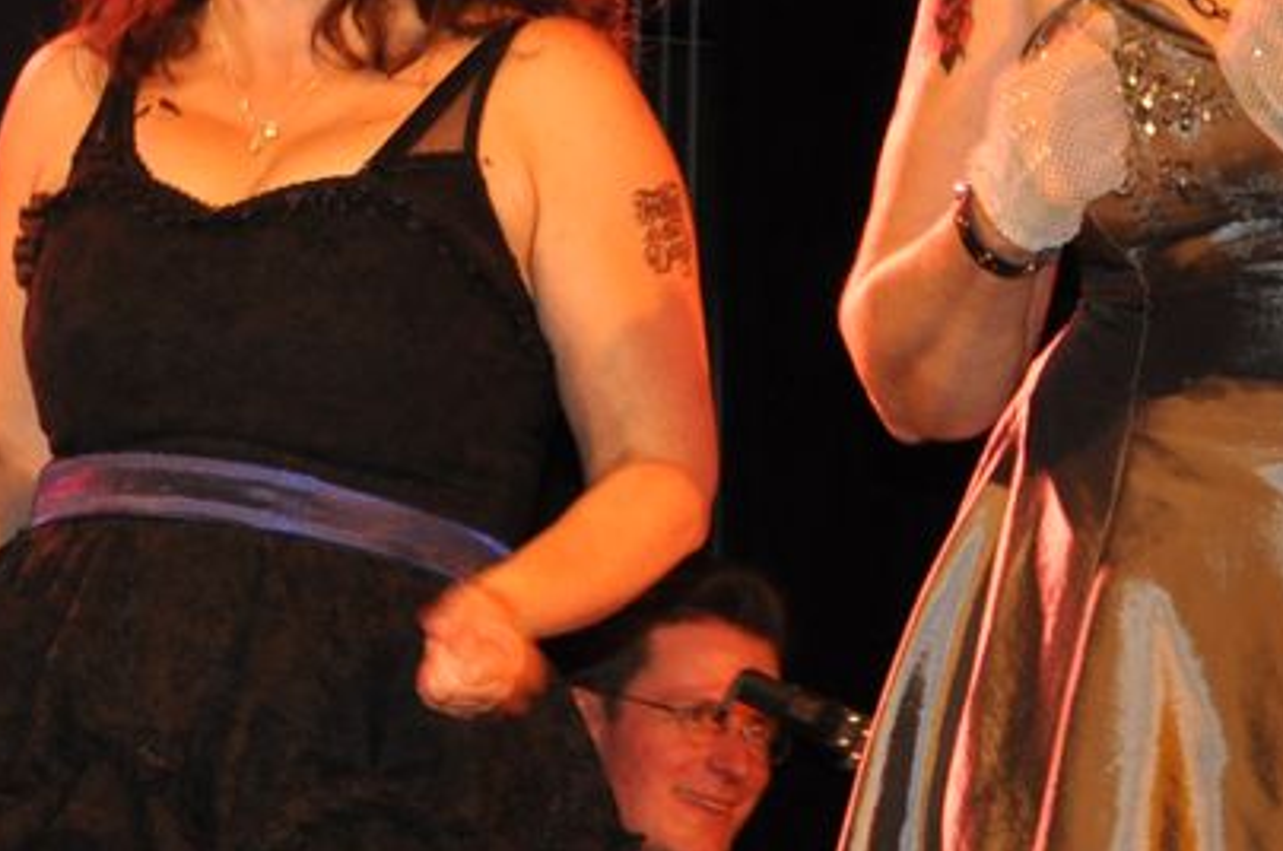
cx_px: -375
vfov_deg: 4.0
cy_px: -29
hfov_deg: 6.0
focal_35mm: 342
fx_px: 12169
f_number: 5.3
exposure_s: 1/60
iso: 800
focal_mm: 72
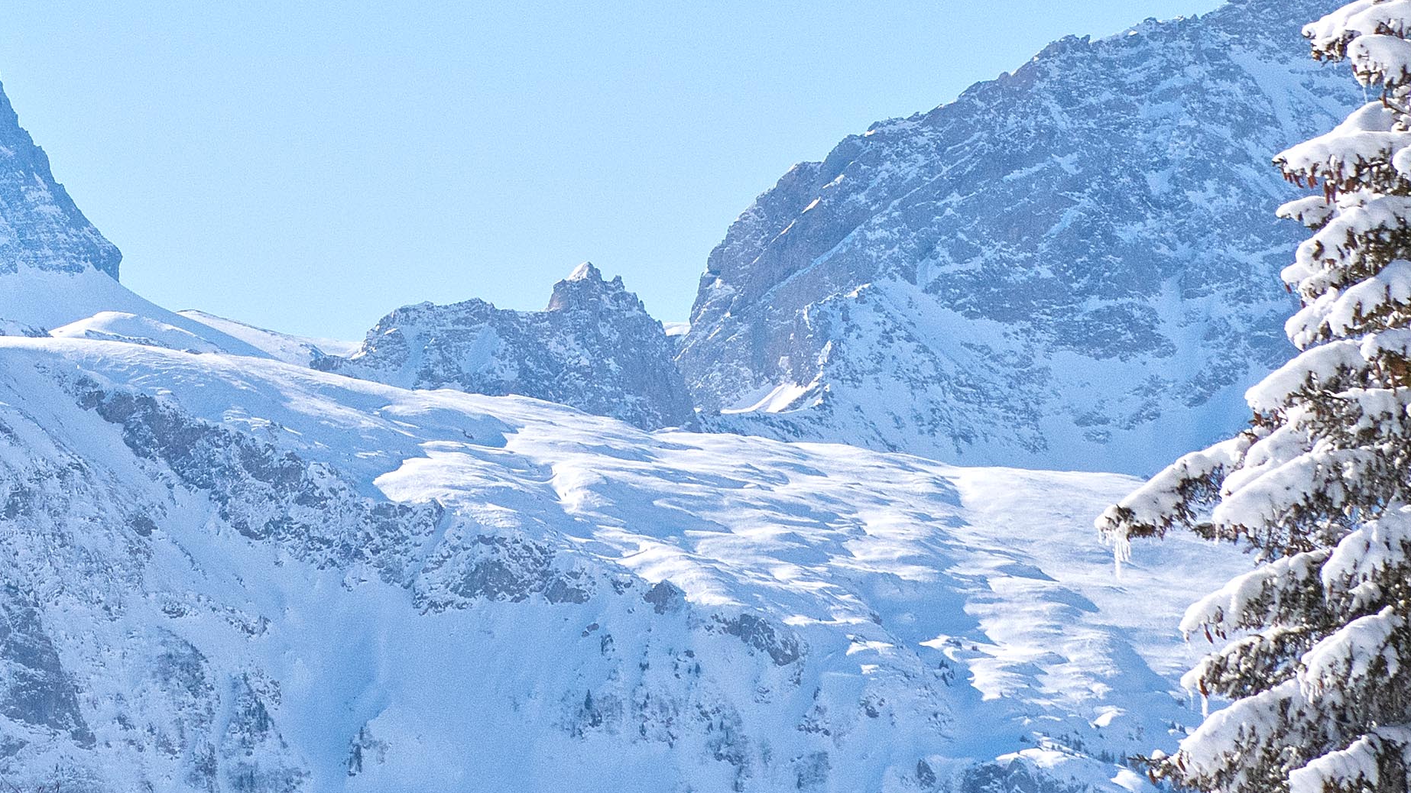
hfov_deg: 6.6
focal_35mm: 328
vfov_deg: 3.7
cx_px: -74
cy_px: -127
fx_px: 12271
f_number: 6.3
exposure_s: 1/6400
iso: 800
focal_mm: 70
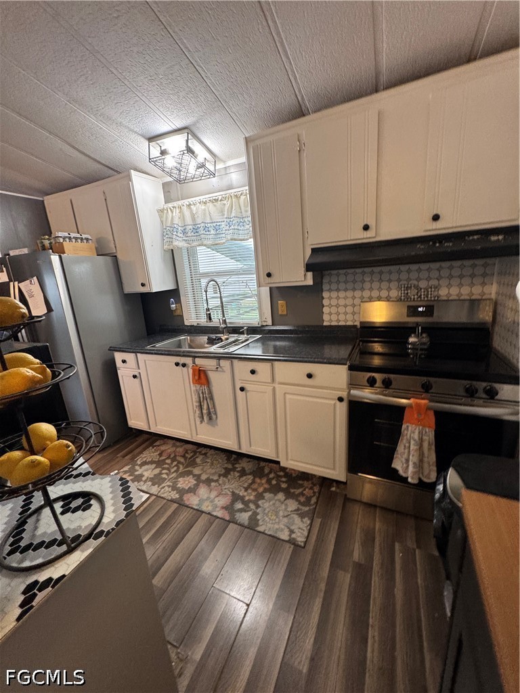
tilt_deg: -11.7
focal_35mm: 14
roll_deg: +3.0
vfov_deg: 102.1
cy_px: 346
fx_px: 280
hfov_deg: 85.7
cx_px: 260
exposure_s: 1/60
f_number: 2.2
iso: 160
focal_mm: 2.22
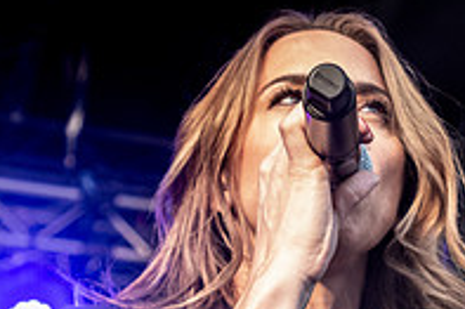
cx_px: 303
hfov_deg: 15.0
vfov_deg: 10.0
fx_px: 1768
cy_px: 239
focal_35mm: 137
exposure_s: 1/640
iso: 1250
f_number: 4.5
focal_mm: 32
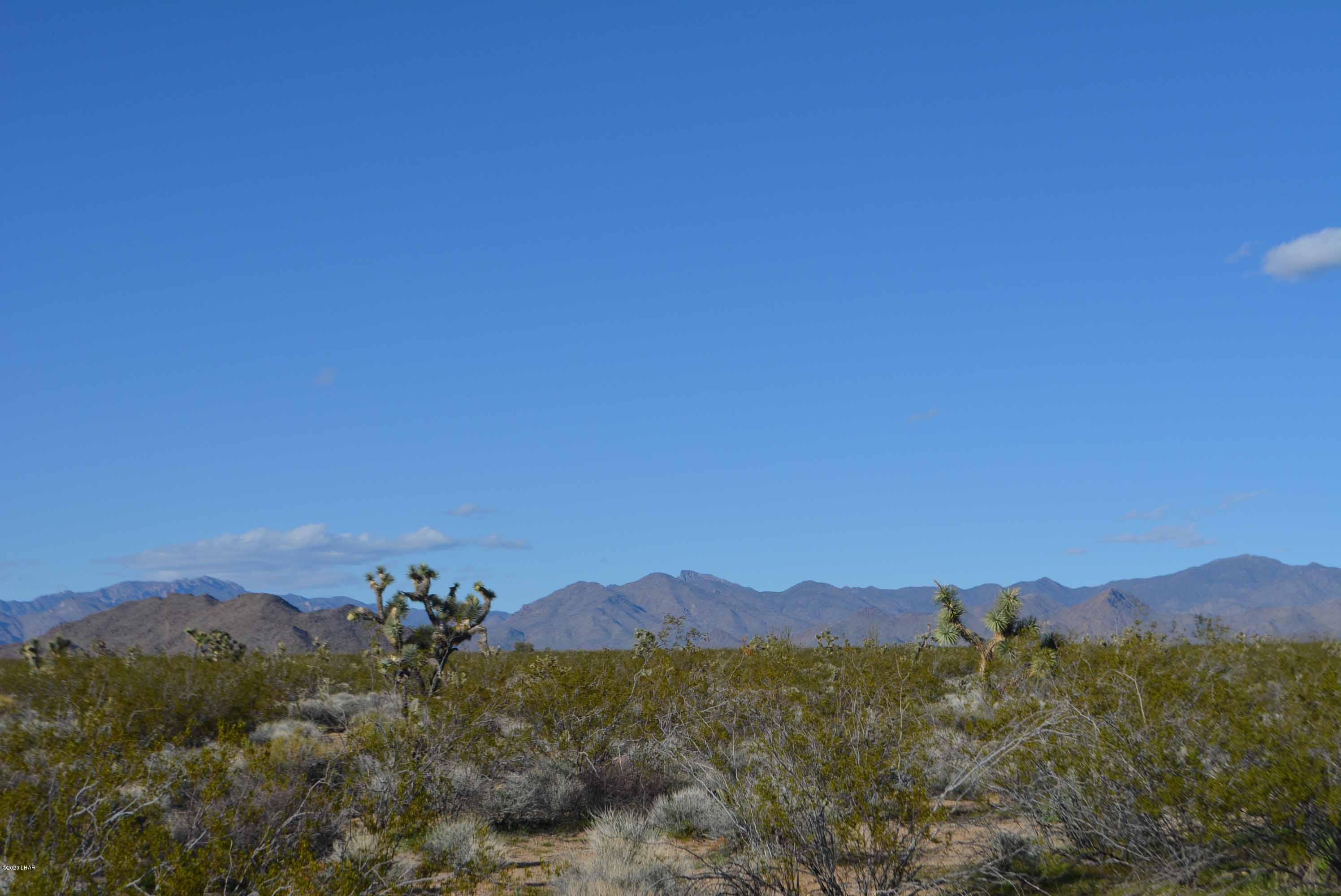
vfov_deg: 22.7
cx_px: 670
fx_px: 2237
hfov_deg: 33.4
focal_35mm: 60
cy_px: 448
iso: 400
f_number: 8
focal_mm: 40
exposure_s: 1/2000
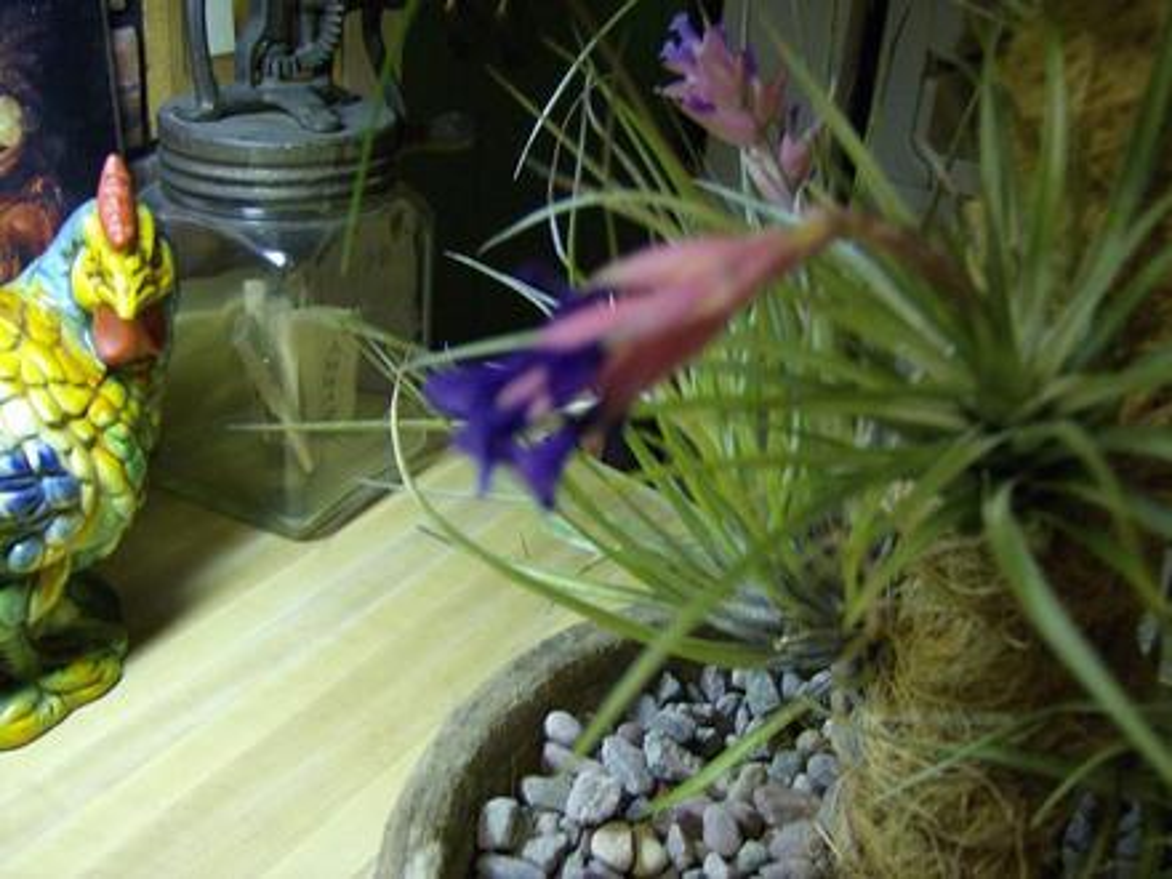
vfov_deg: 39.7
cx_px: 586
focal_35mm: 36
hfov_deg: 51.4
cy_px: 440
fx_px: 1219
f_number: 2.8
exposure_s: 1/4.9
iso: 200
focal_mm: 6
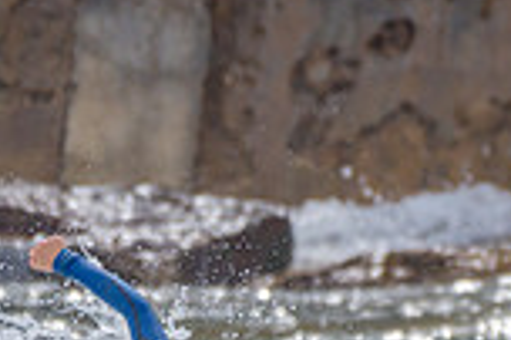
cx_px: 301
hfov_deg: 0.9
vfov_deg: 0.6
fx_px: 33236
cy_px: 414
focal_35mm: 2344
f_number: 5.6
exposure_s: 1/2000
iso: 140
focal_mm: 500
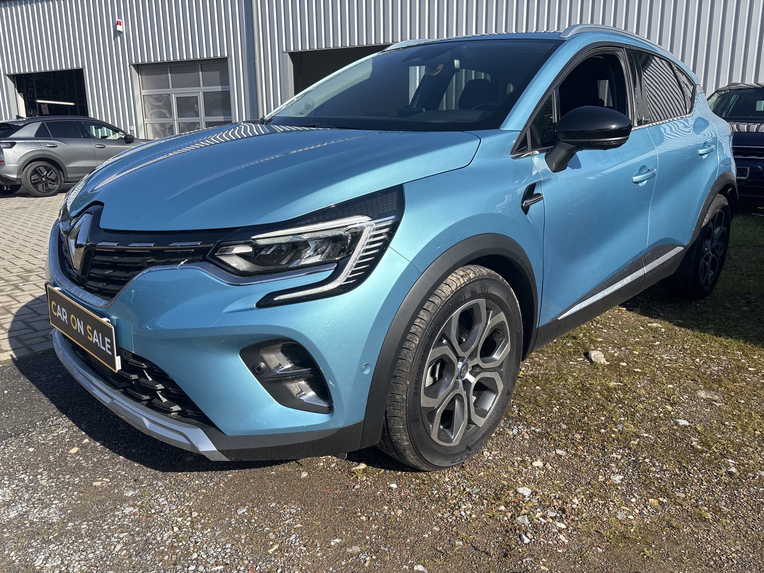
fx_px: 574
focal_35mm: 26
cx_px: 382
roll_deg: +0.7
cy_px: 286
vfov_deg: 53.1
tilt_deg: -14.1
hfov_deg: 67.3
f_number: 1.6
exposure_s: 1/2342
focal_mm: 5.96
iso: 50
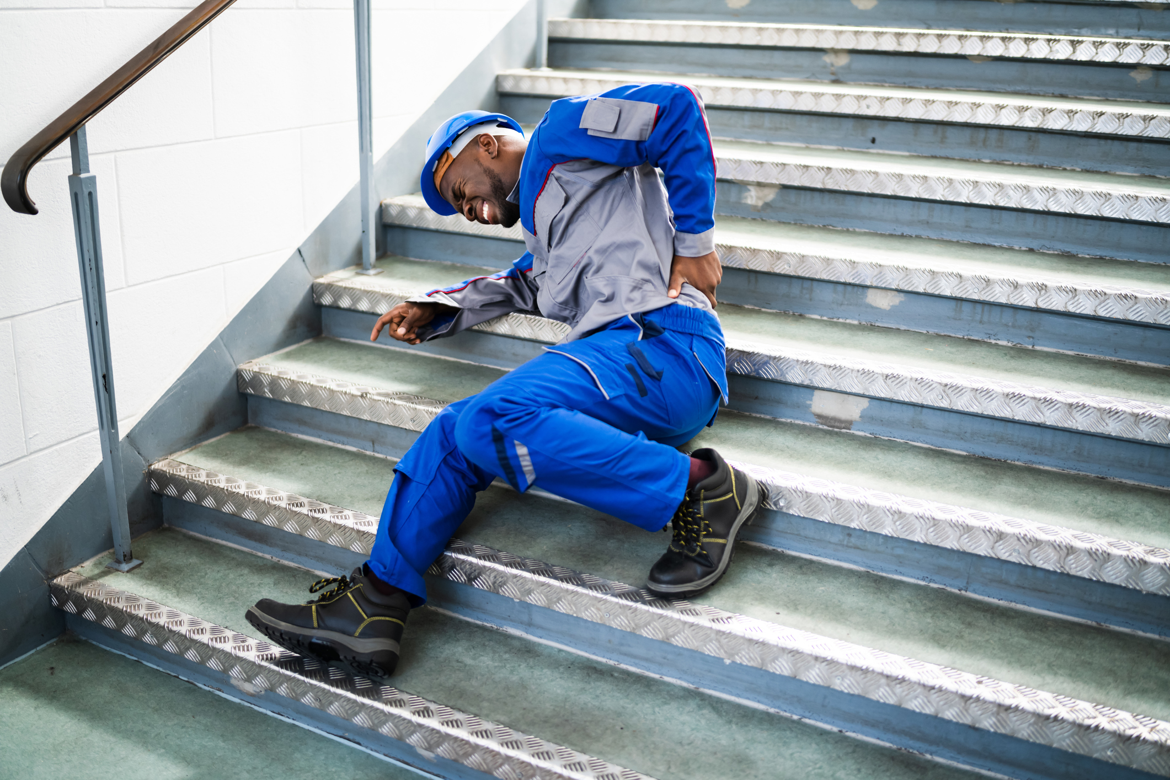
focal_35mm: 35
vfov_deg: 37.9
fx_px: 1137
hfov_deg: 54.4
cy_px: 390
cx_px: 585
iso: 250
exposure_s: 1/160
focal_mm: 35
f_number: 1.2
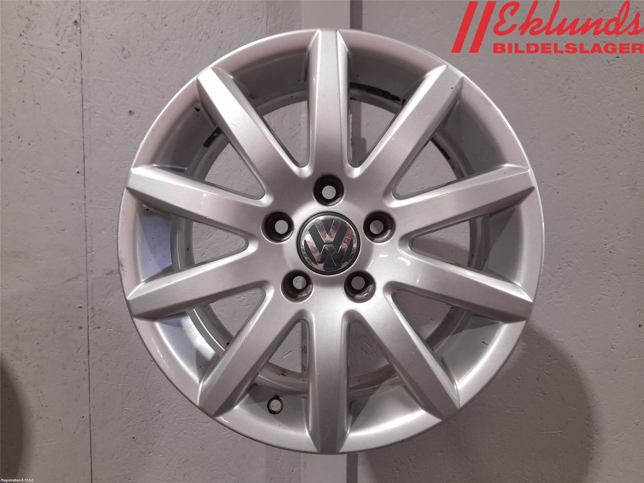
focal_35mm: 25
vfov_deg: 54.9
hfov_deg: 69.4
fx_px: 465
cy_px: 242
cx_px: 322
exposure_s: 1/50
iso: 160
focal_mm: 4.6
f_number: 2
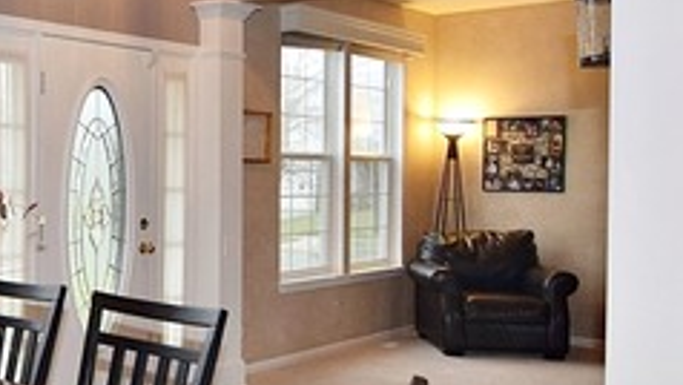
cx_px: -6
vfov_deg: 25.8
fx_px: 841
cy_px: 180
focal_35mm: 46
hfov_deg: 38.9
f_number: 5
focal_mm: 11
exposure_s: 1/100
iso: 800
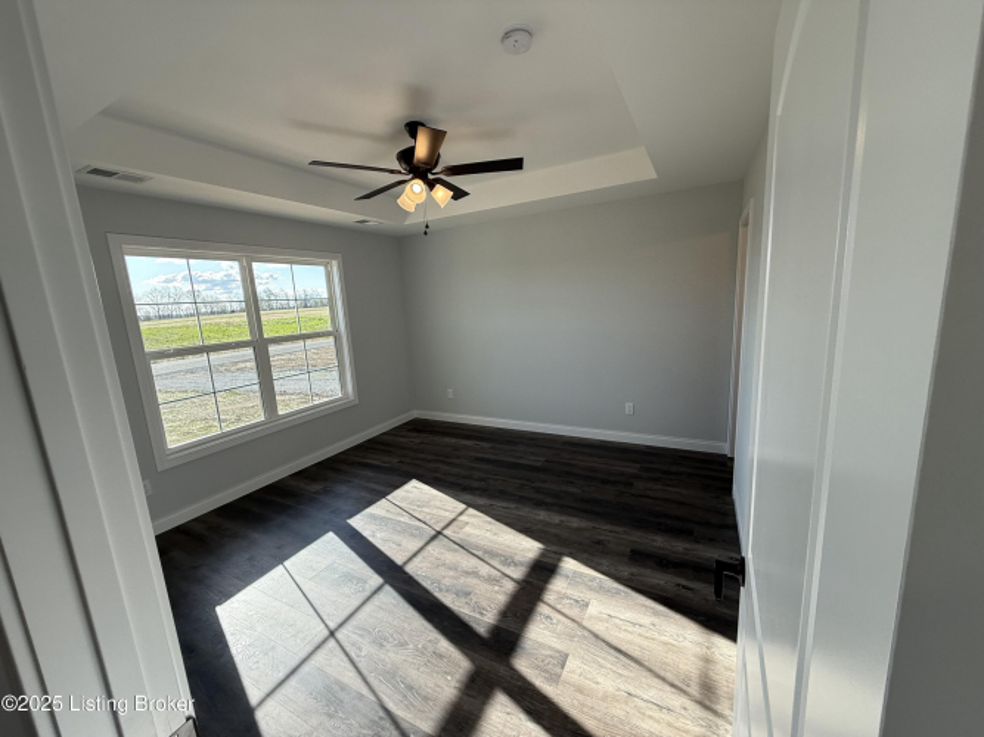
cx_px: 492
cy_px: 368
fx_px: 398
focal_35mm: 14
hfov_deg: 102.1
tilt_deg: -10.1
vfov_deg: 85.7
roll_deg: +3.1
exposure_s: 1/241
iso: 64
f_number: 2.2
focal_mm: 2.22
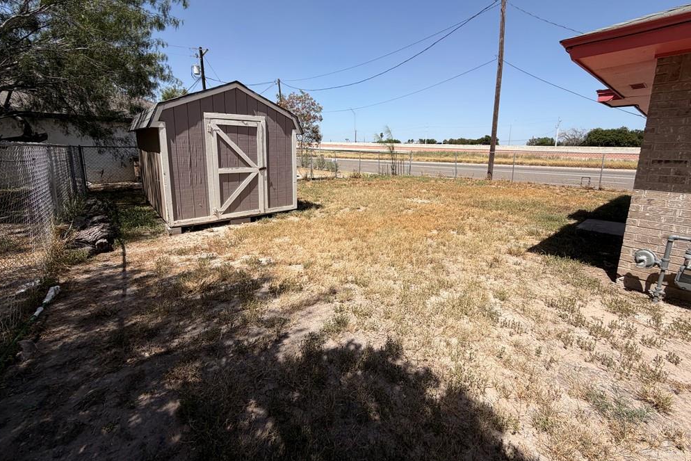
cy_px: 200
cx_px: 346
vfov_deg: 77.0
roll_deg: +0.2
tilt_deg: -9.7
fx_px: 288
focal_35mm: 15
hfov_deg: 100.4
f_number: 2.2
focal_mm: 2.22
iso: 20
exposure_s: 1/853
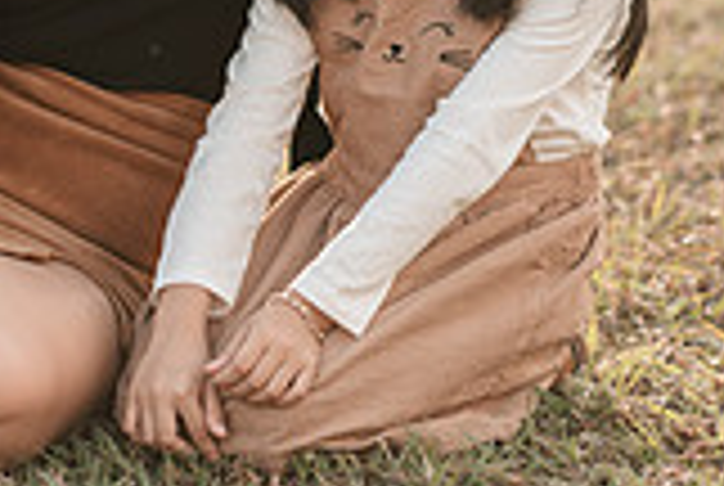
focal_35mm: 315
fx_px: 6347
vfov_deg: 4.3
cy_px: -318
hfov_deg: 6.5
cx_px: 134
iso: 100
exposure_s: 1/640
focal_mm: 85
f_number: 2
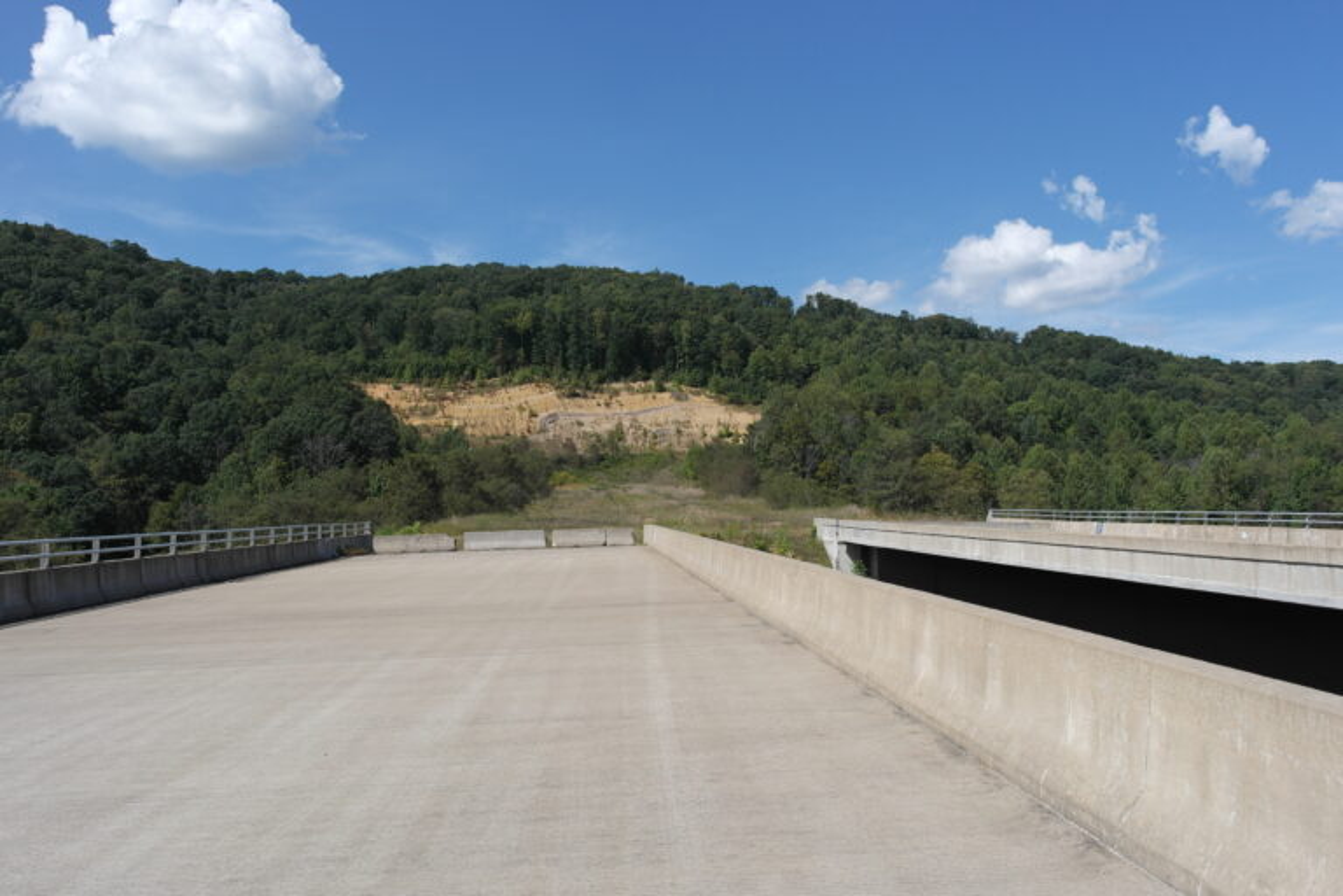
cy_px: 448
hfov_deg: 61.9
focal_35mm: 30
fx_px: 1119
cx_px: 672
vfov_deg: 43.6
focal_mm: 20
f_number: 7.1
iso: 100
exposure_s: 1/320
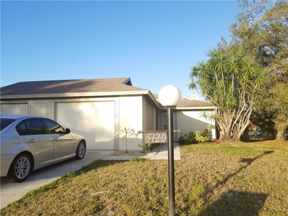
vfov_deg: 53.0
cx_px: 144
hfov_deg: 67.3
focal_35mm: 26
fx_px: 216
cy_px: 108
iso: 50
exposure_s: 1/946
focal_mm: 4.3
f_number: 1.7
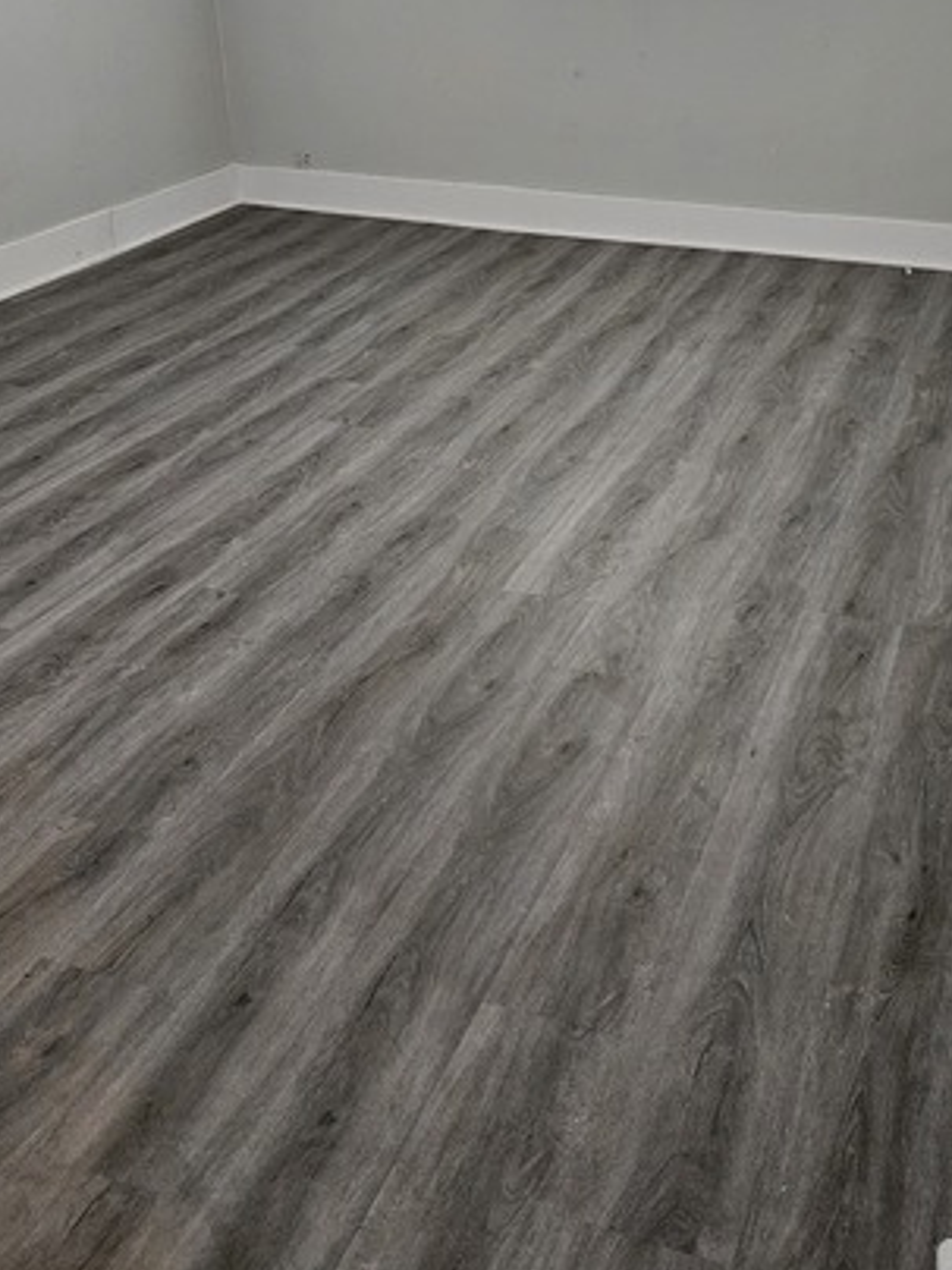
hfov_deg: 37.2
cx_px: 660
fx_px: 1393
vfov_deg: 47.2
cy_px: 316
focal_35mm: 38
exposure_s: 1/120
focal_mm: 5.4
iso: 800
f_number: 1.8
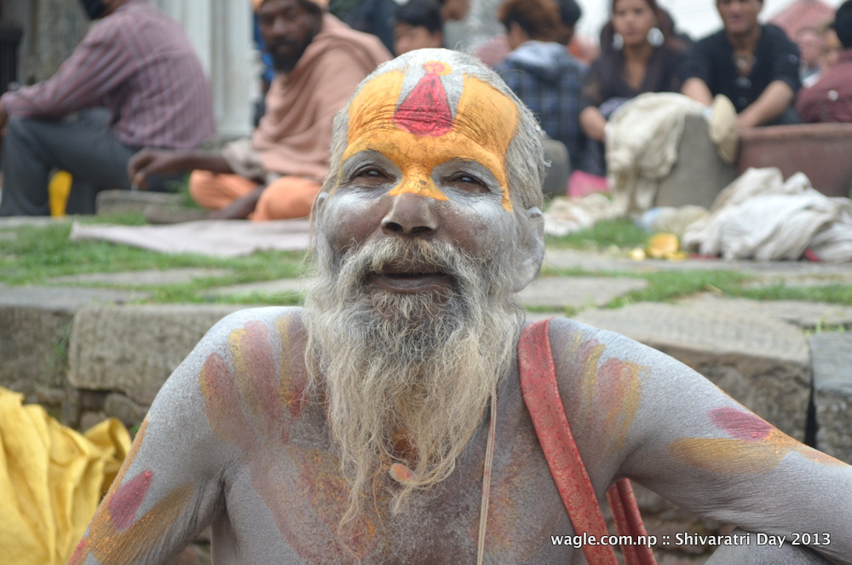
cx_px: 426
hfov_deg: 24.7
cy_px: 282
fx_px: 1949
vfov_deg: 16.5
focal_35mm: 82
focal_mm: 55
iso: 280
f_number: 5.6
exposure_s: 1/125
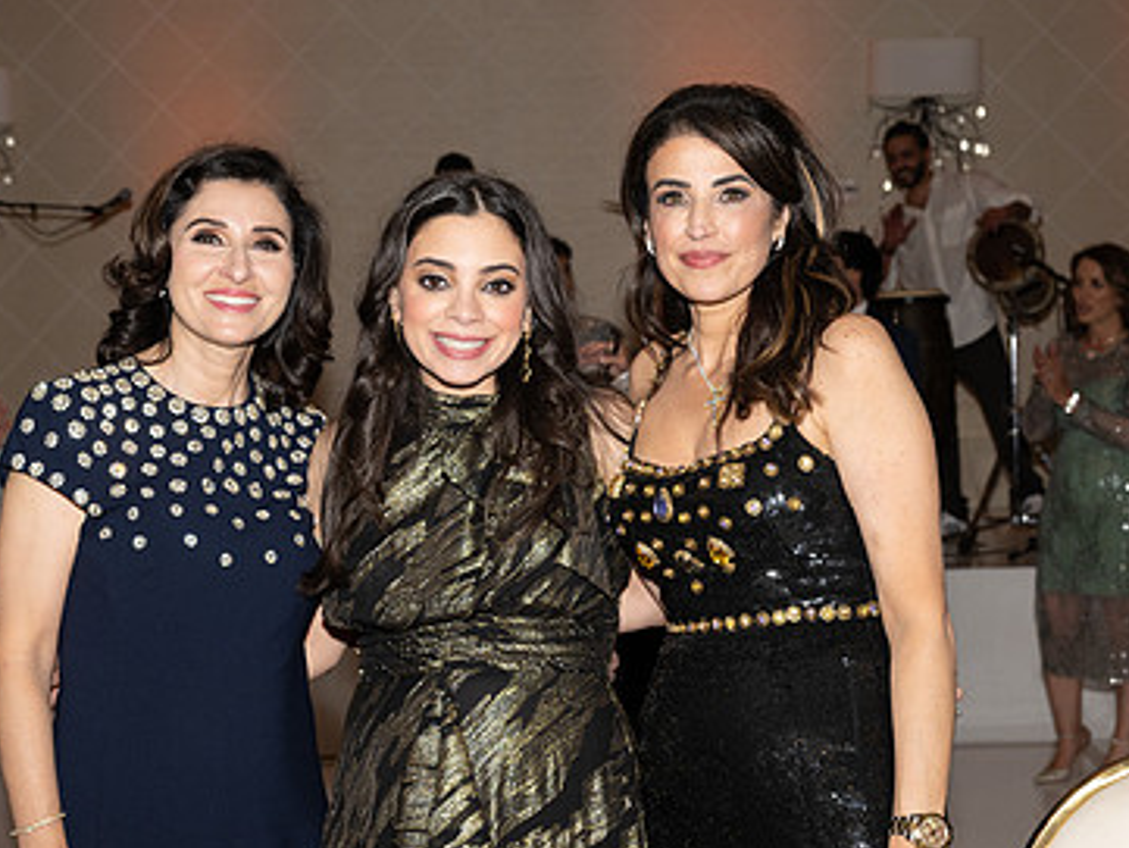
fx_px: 2219
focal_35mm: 68
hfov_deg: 28.5
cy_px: 518
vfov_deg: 21.6
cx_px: 535
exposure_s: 1/100
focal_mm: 44
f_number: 5.6
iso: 800
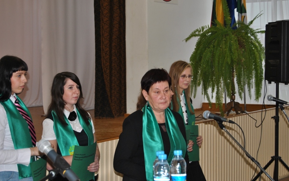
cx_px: 144
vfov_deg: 17.6
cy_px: 87
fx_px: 583
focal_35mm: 74
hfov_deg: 27.8
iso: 200
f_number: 5.3
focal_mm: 48
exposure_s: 1/80
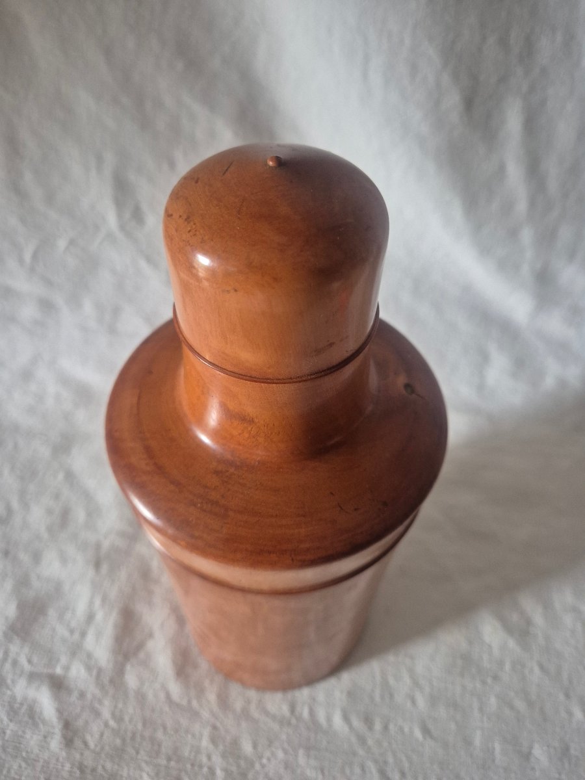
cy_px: 390
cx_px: 292
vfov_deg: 73.9
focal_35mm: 23
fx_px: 518
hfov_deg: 58.9
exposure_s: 1/100
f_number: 1.8
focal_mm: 5.4
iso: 640
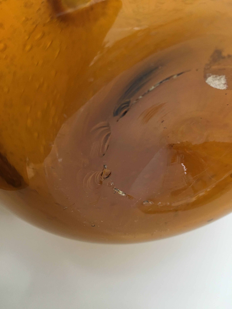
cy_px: 154
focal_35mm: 29
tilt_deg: -61.4
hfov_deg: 48.2
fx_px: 259
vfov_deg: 61.7
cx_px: 116
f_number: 2.2
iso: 200
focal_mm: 4.15
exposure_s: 1/33
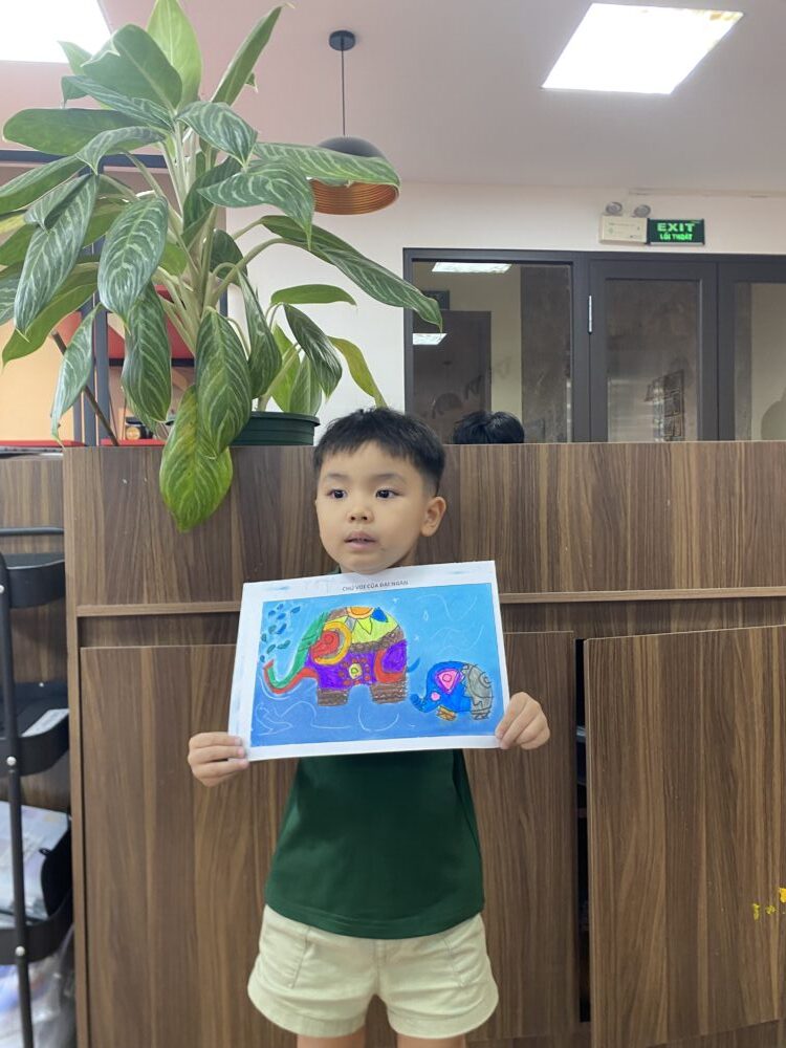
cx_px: 393
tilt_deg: -0.4
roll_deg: +0.3
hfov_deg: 53.1
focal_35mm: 26
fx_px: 787
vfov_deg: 67.3
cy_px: 524
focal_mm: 4.25
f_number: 1.8
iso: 100
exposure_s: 1/50
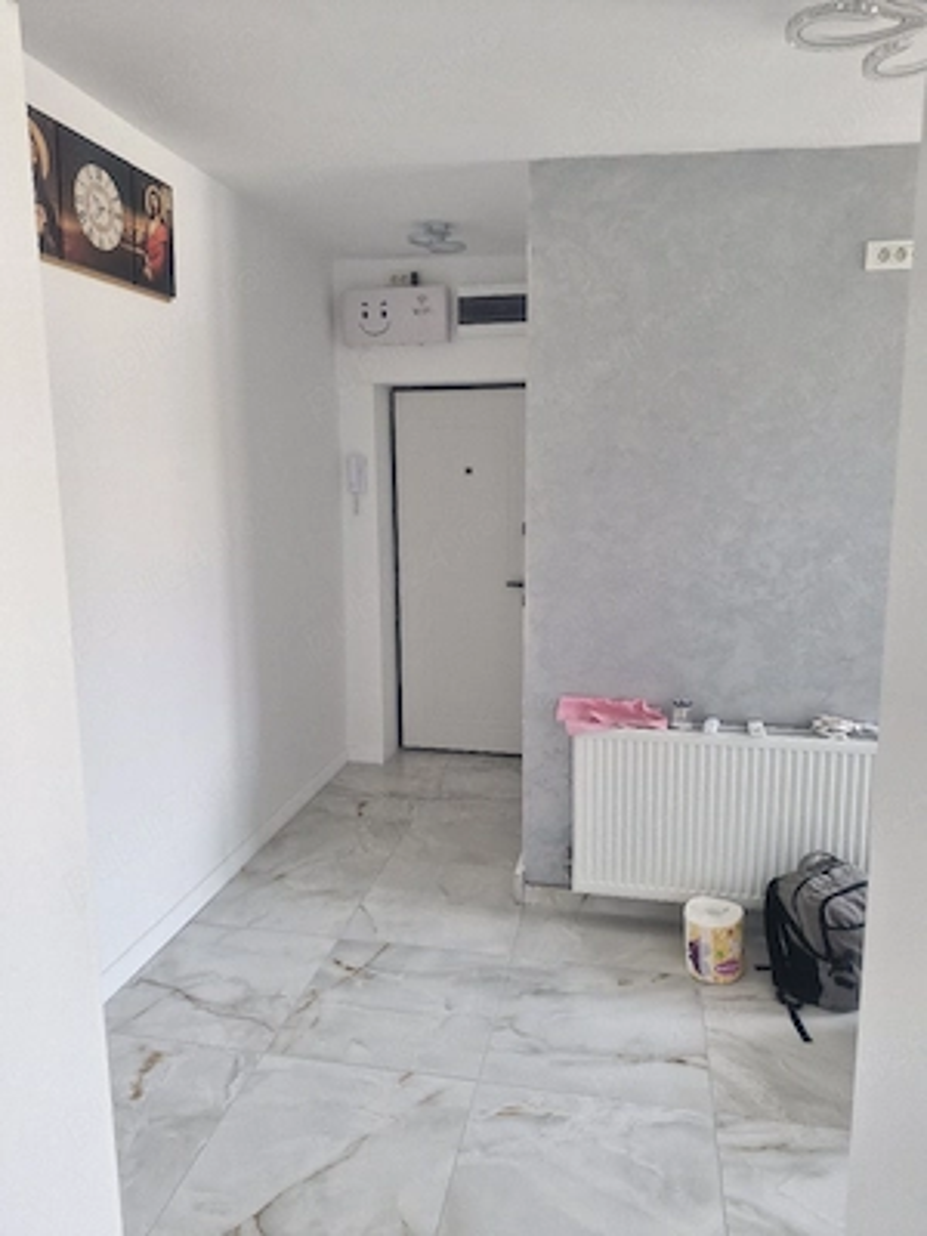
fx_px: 821
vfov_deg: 73.9
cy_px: 618
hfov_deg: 58.9
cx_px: 464
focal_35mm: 23
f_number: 1.8
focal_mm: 5.54
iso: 200
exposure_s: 1/182
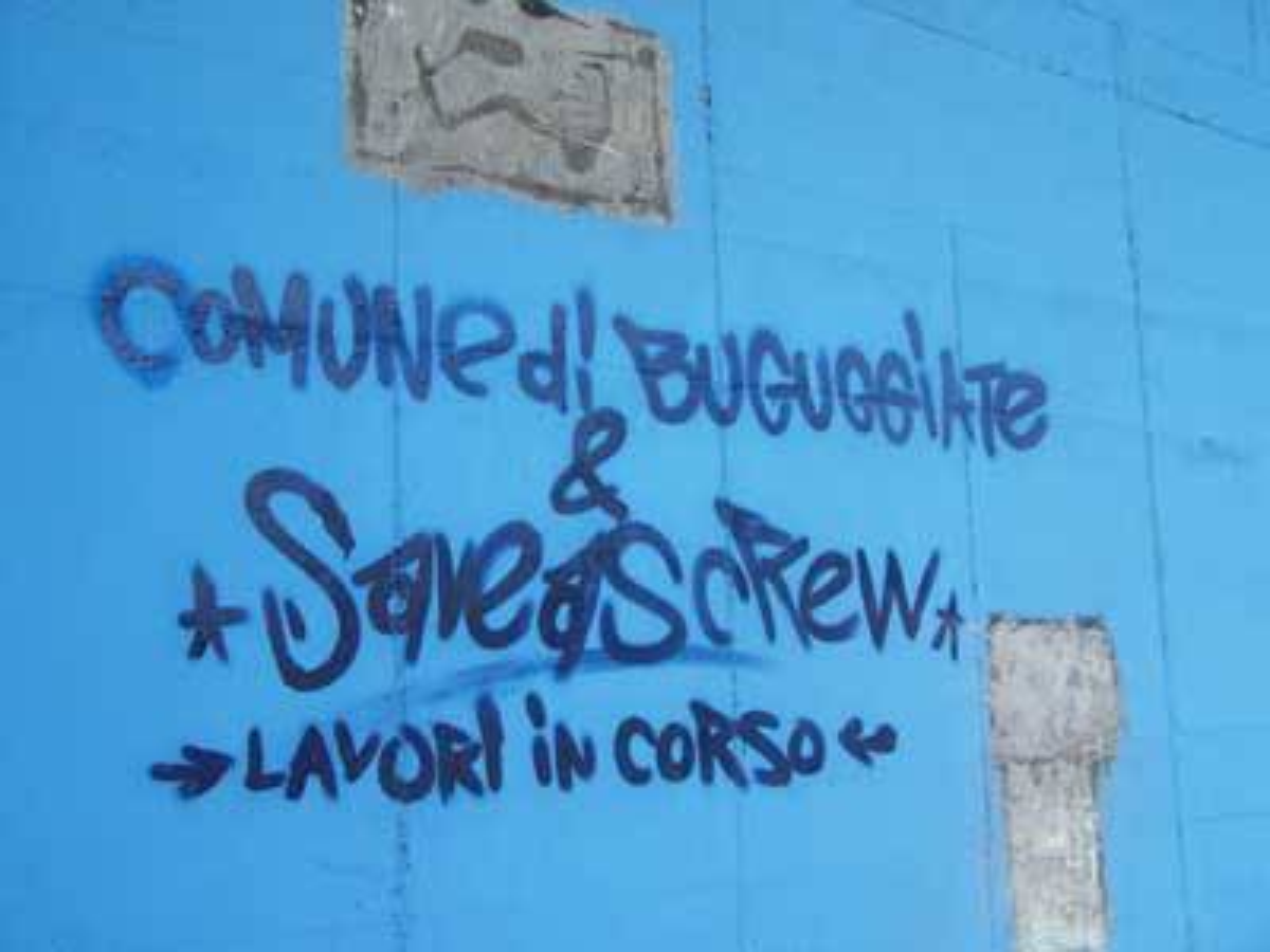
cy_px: 476
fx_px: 1394
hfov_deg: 49.0
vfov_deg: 37.7
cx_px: 635
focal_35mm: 38
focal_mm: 6.3
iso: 80
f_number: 2.8
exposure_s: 1/250
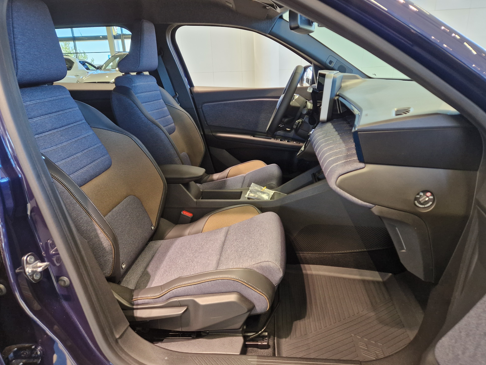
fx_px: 337
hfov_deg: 71.6
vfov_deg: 56.8
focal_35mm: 24
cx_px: 245
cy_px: 184
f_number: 1.8
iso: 250
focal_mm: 5.4
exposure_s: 1/100
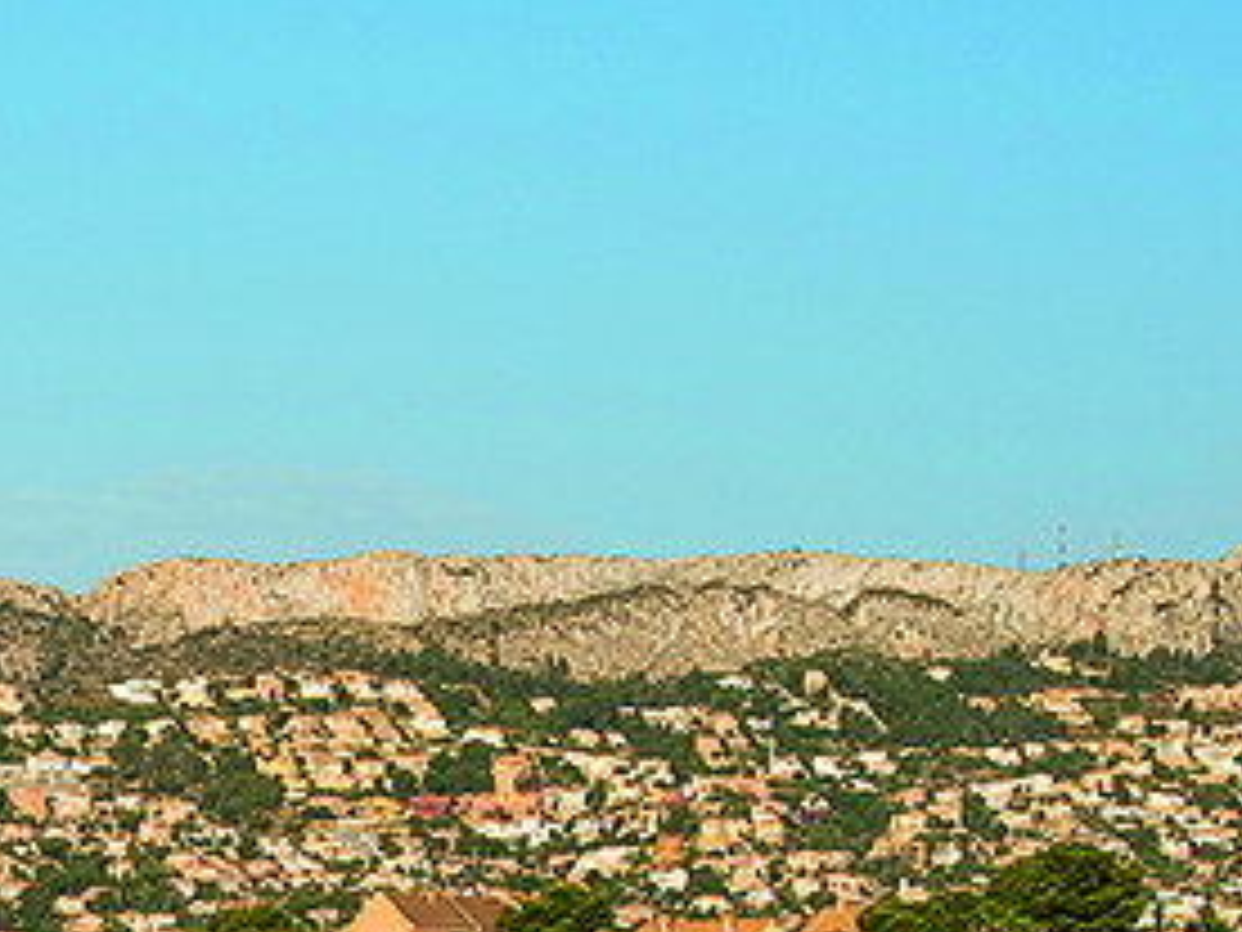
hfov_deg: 13.0
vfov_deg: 10.0
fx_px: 5238
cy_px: 1074
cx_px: -405
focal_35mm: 146
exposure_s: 1/125
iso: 100
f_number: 16
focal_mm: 35
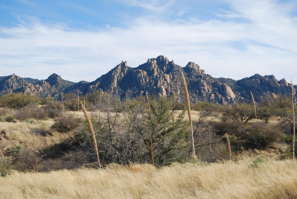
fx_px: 558
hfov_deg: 29.8
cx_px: 148
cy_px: 100
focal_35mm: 68
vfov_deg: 20.2
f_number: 7.1
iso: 100
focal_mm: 45
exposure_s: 1/200
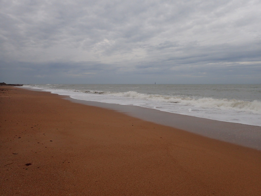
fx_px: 188
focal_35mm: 25
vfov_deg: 54.9
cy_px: 98
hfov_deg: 69.4
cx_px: 130
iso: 200
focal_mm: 4.5
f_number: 2.8
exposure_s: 1/1000
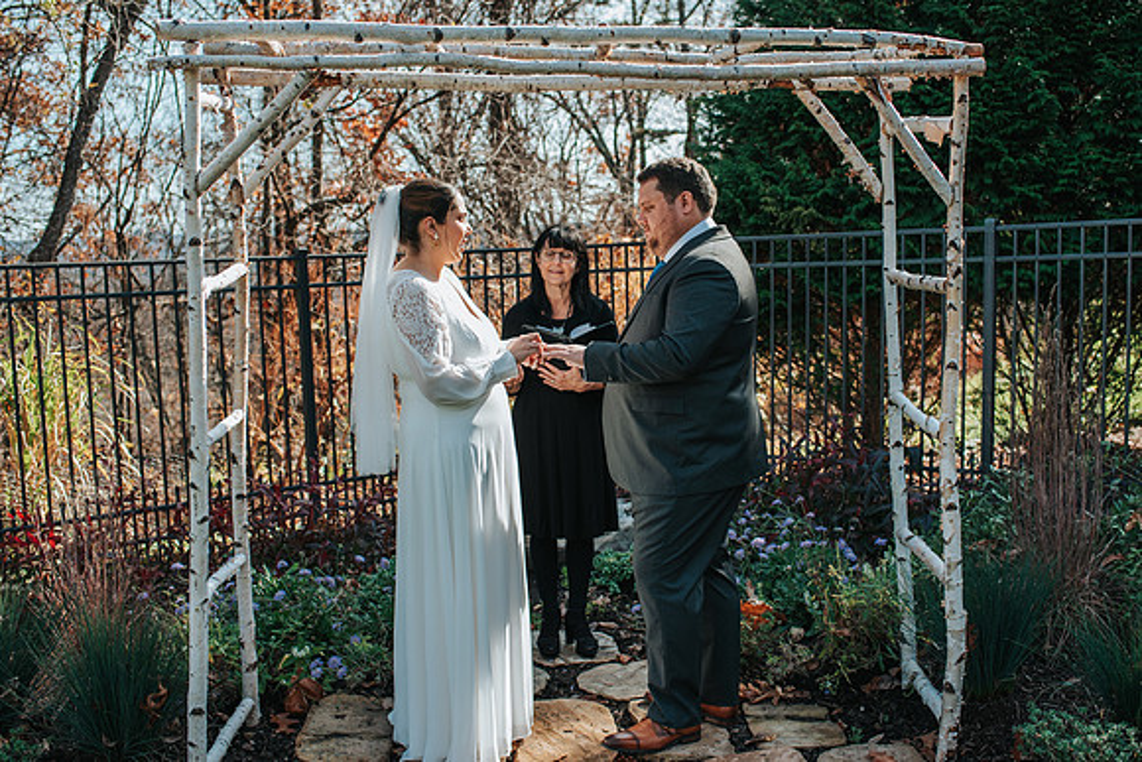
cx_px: 617
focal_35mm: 40
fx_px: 1258
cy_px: 350
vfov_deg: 33.7
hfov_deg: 48.8
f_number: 3.5
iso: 360
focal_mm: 35
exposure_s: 1/1250
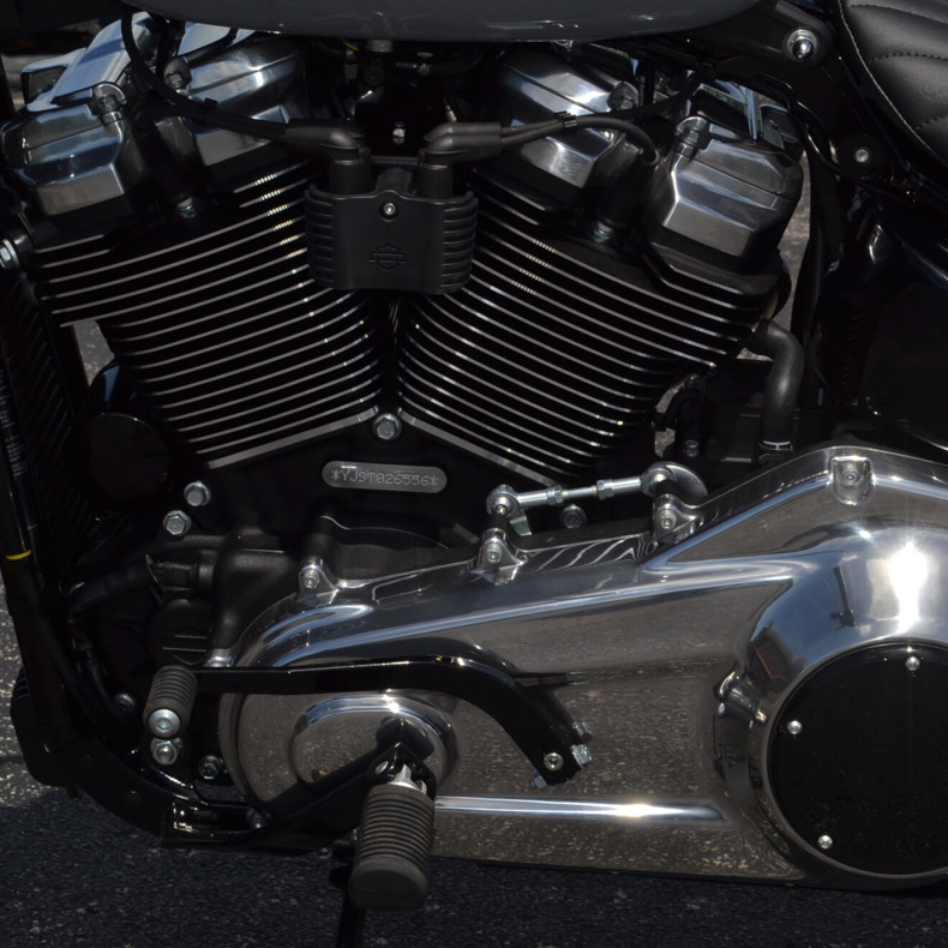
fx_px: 2882
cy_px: 472
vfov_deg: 18.7
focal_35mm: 93
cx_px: 500
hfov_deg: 18.7
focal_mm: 48
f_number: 16
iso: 100
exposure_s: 1/200
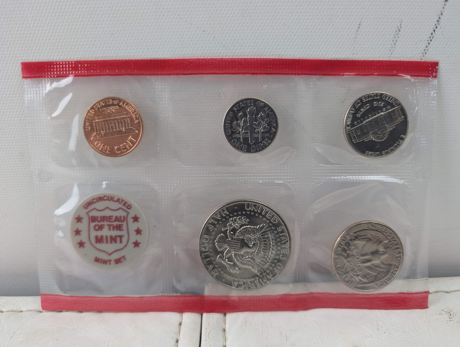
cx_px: 230
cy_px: 174
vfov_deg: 56.9
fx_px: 319
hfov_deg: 71.5
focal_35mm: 24
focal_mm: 6.9
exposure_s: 1/40
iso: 27
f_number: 1.68
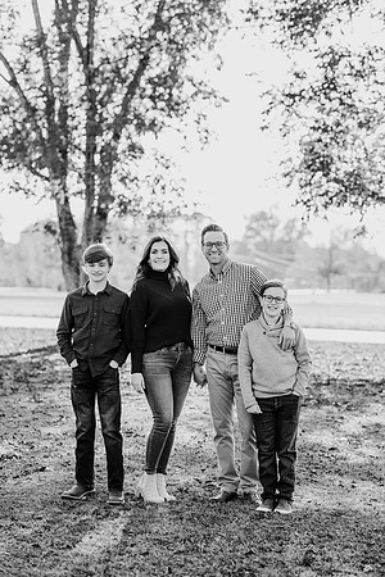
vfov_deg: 23.9
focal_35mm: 85
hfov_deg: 16.1
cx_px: 192
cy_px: 288
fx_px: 1363
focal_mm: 85
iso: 200
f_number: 2.5
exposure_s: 1/640
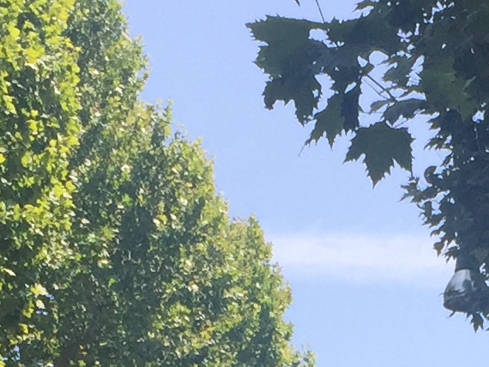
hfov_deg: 11.8
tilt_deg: +9.1
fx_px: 2346
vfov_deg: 8.4
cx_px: 468
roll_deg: -0.2
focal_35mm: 166
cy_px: 795
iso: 32
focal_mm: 4.15
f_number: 2.2
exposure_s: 1/775
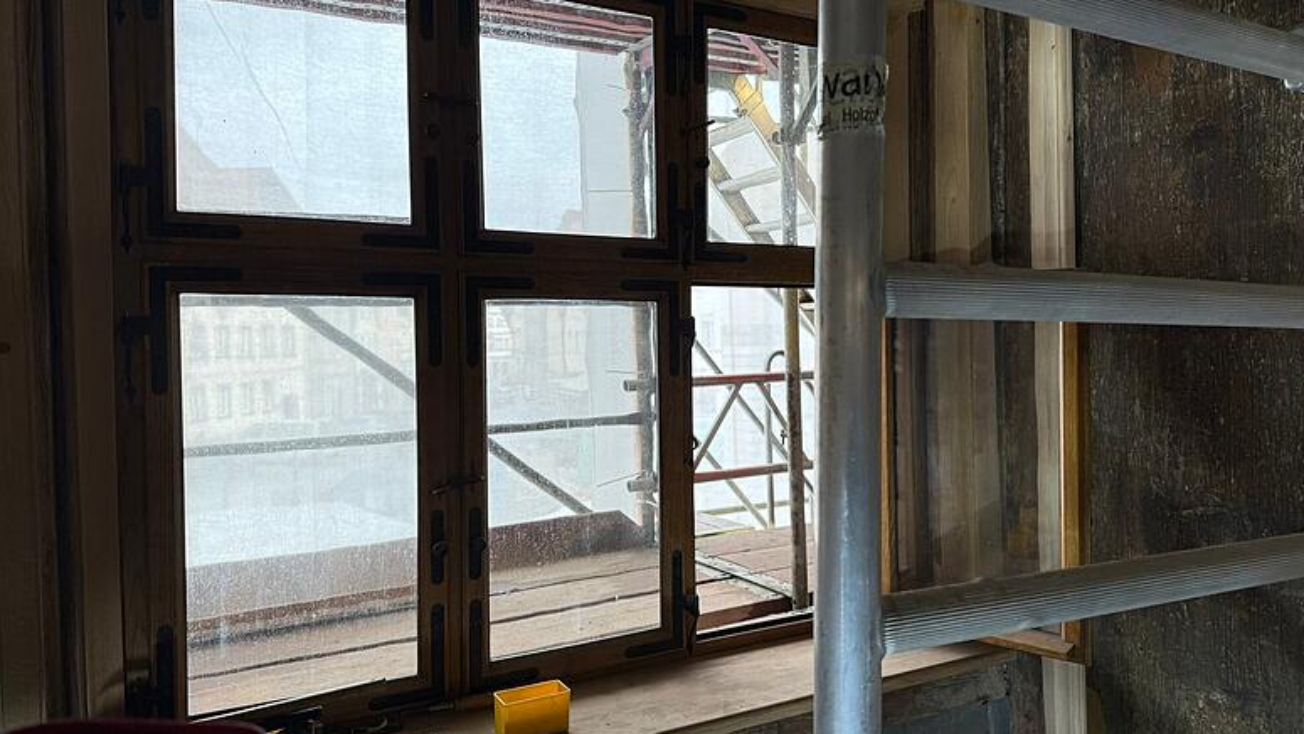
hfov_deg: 69.8
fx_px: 934
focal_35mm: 27
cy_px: 342
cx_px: 670
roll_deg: +1.6
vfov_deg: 42.9
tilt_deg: -1.2
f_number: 1.78
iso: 64
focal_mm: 6.76
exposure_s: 1/166
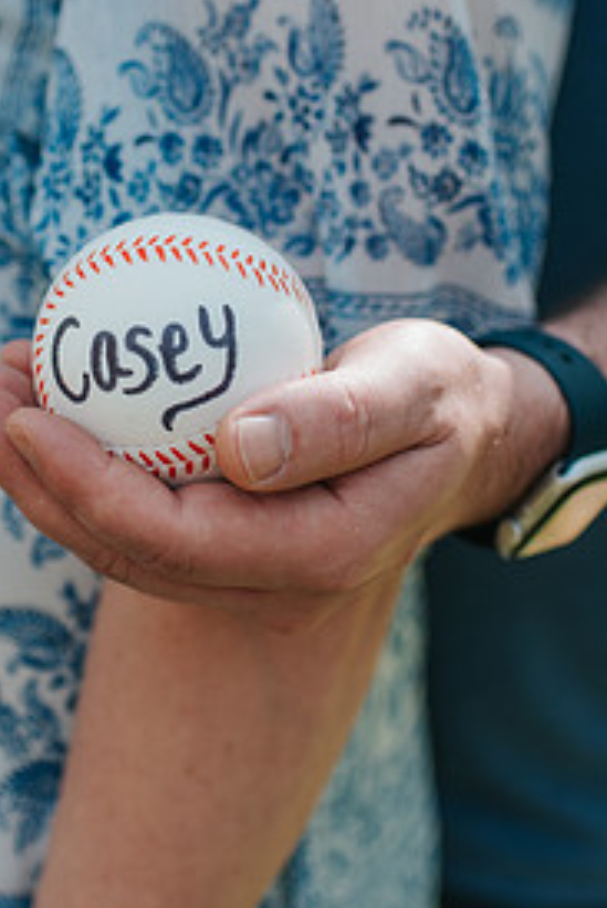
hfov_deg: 18.3
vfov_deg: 27.3
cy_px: 350
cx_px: 123
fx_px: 1869
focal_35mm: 74
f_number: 2.5
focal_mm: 35
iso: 320
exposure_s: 1/1000
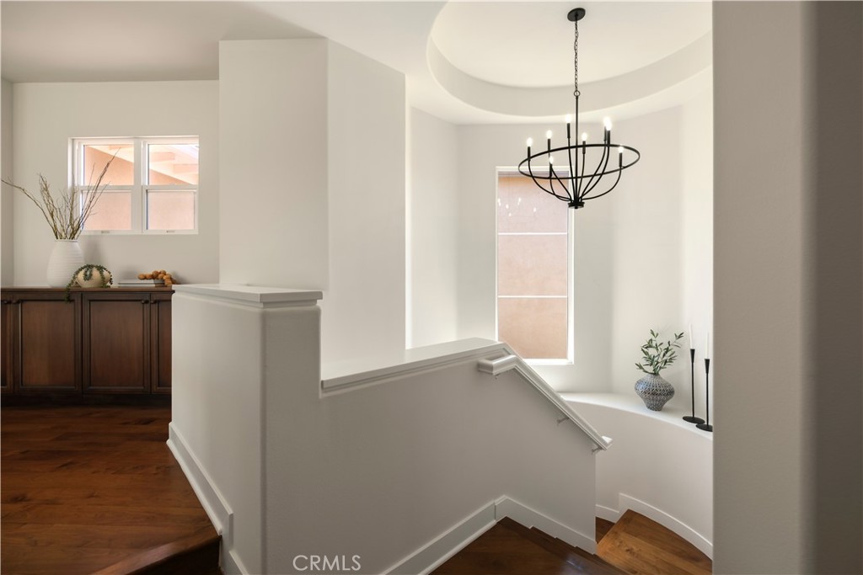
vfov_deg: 77.3
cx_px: 432
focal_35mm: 15
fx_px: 360
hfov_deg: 100.4
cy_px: 288
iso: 125
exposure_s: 1/40
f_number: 4
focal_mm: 10
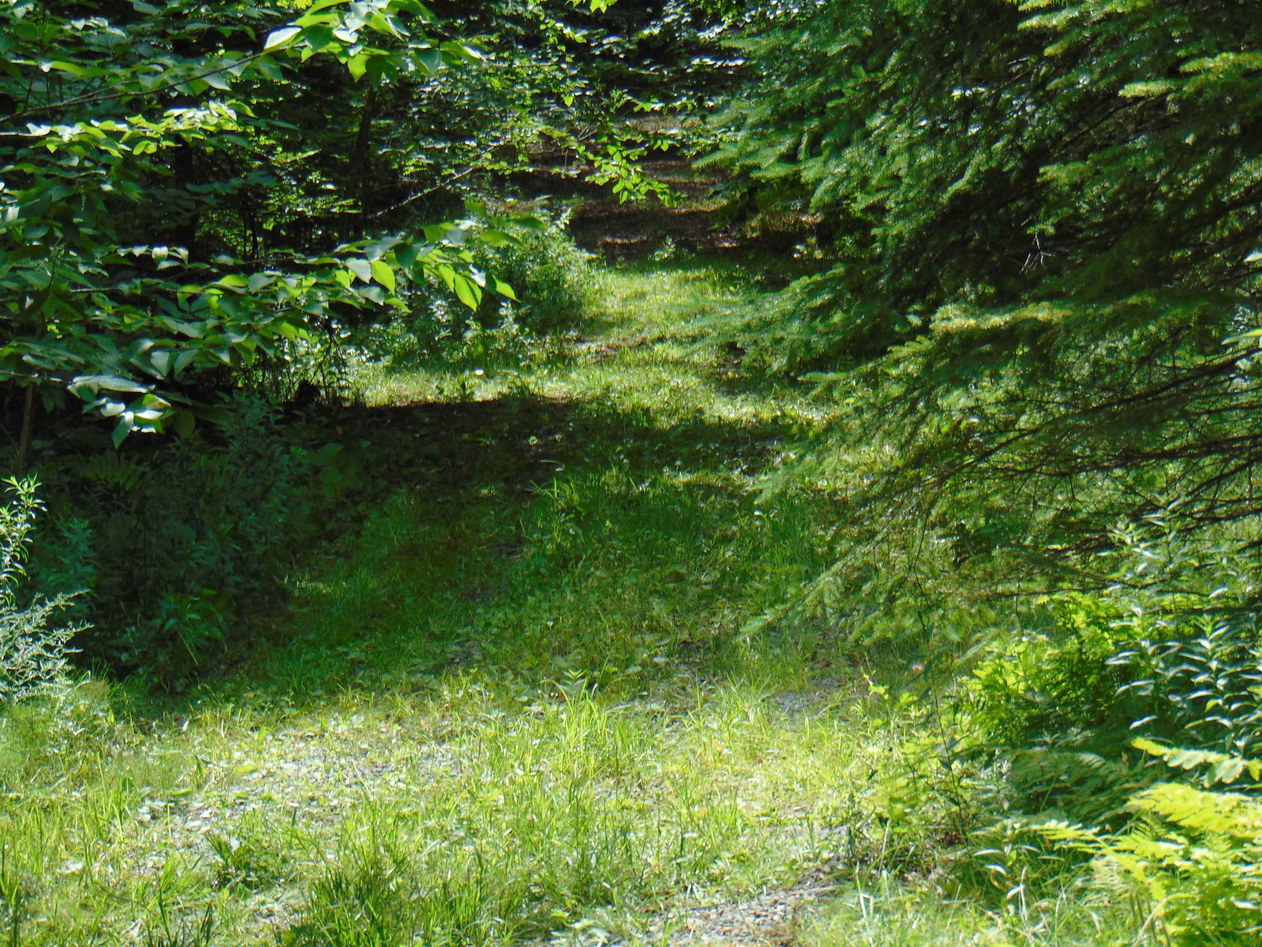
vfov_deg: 9.1
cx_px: 631
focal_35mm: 164
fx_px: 5979
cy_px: 474
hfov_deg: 12.0
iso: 80
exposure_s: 1/250
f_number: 4
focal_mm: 29.5
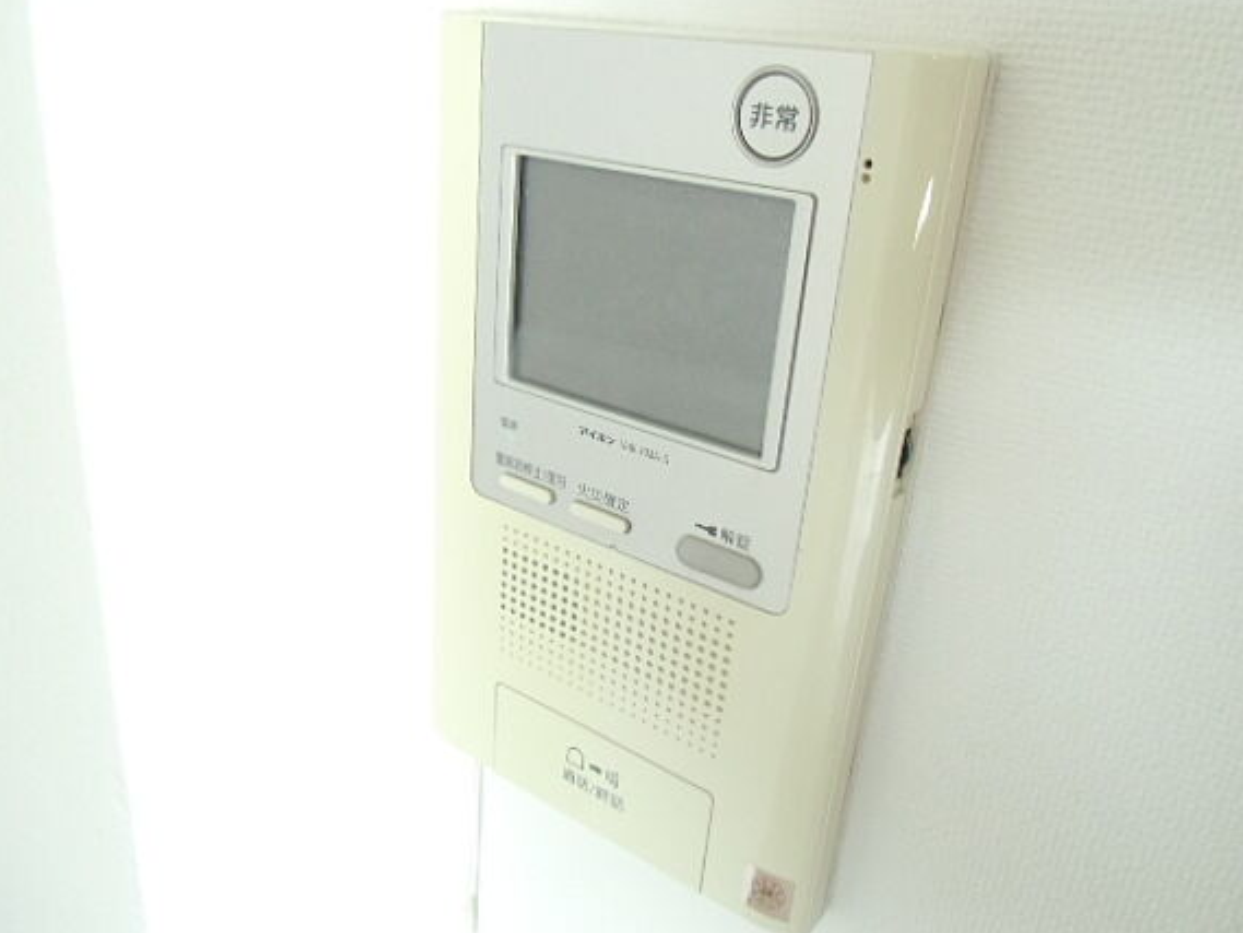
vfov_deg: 51.4
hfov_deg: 65.3
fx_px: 970
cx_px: 653
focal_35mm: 27
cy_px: 444
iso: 800
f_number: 3
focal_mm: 4.24
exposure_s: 1/50
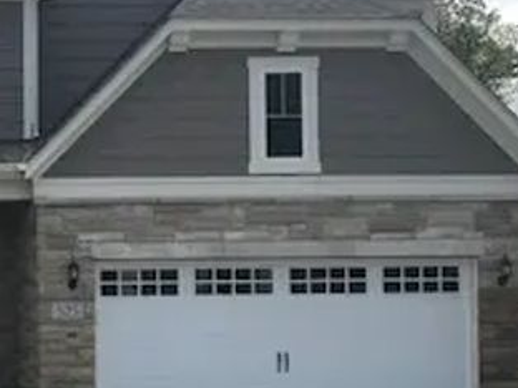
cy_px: 340
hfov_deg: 19.8
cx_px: -134
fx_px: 1377
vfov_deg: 15.9
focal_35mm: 92
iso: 20
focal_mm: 3.99
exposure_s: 1/3300
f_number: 1.8
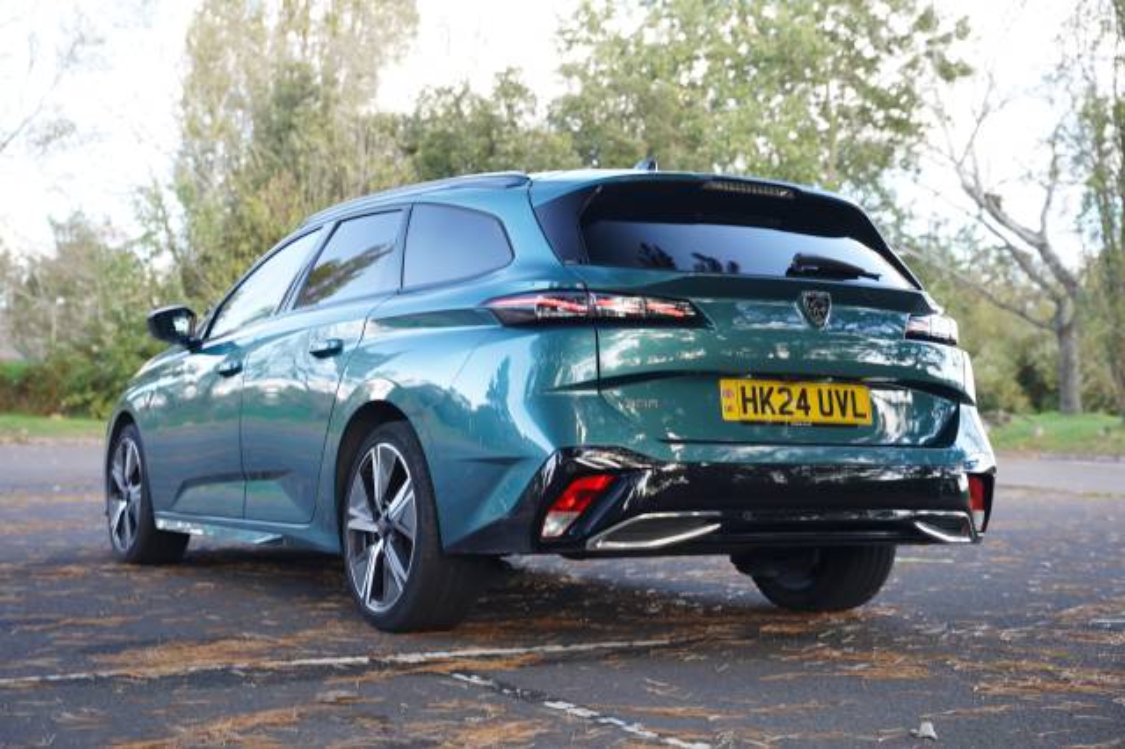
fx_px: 1596
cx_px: 562
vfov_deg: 26.4
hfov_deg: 38.8
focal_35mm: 51
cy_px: 374
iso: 200
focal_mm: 51.1
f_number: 4
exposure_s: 1/60
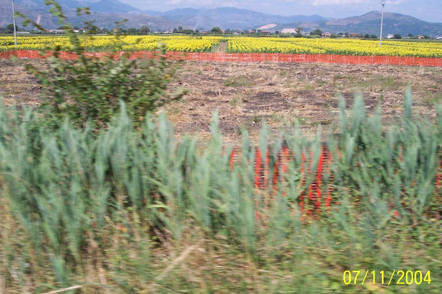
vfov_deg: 32.6
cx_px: 225
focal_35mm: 41
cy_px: 149
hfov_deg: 47.4
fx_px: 503
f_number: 4.8
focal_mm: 8
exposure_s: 1/700
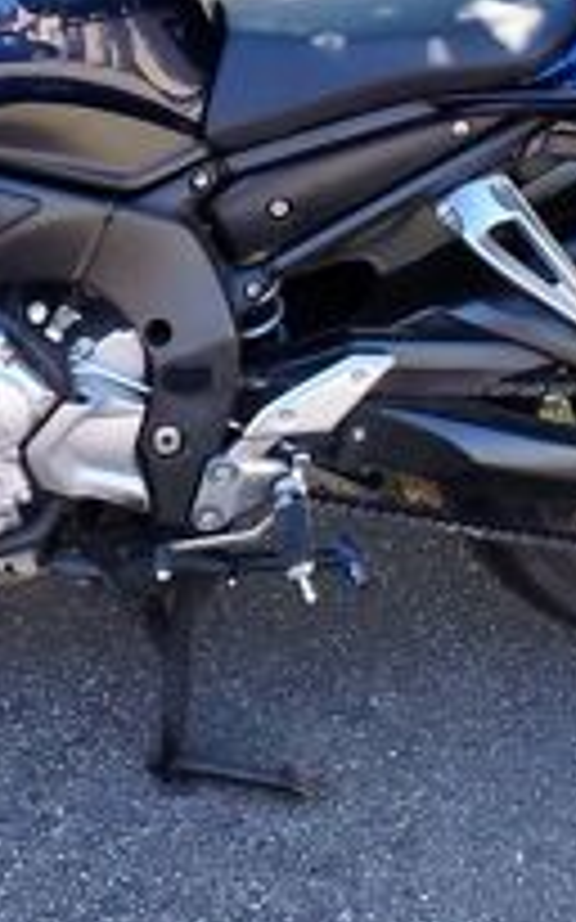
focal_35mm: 62
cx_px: 248
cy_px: 139
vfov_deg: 31.8
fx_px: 1558
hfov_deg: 20.9
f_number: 2.2
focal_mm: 1.65
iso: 50
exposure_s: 1/405
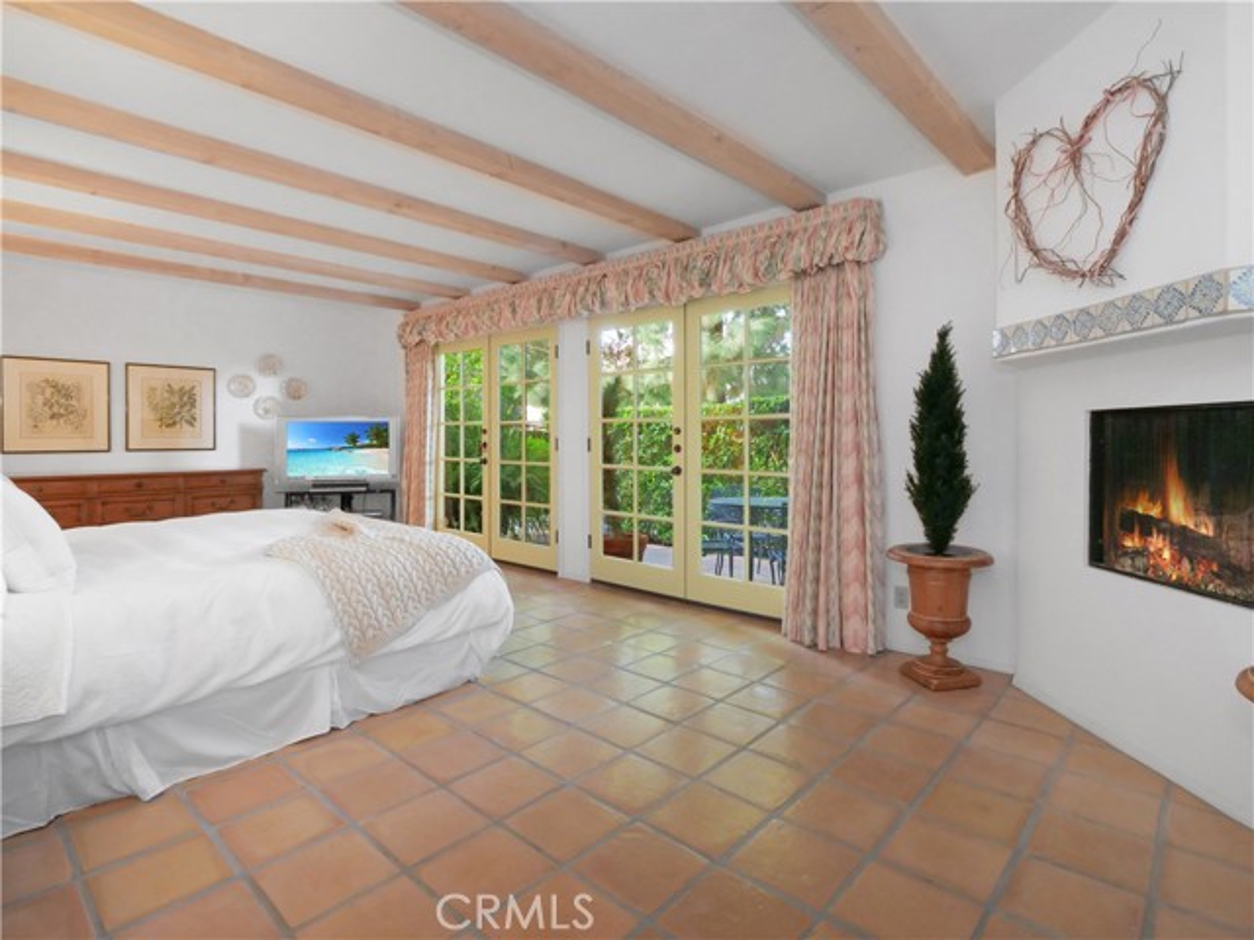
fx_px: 580
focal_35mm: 16
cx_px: 627
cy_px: 470
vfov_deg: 78.1
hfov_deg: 94.5
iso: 1250
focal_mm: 8
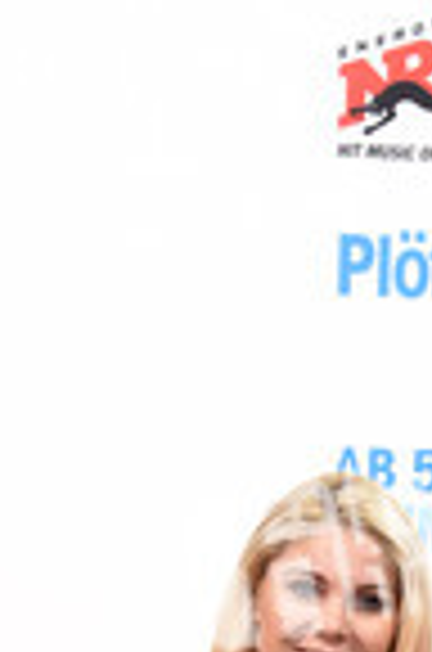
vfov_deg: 8.7
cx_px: 544
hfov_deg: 5.8
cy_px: 769
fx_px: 4250
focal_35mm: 235
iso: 500
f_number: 5.6
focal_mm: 85
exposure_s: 1/200
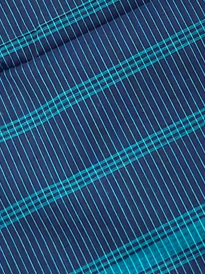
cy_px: -23
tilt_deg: -74.5
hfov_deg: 6.6
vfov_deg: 8.8
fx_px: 1768
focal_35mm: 224
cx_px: 141
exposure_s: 1/100
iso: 64
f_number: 1.6
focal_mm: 5.96
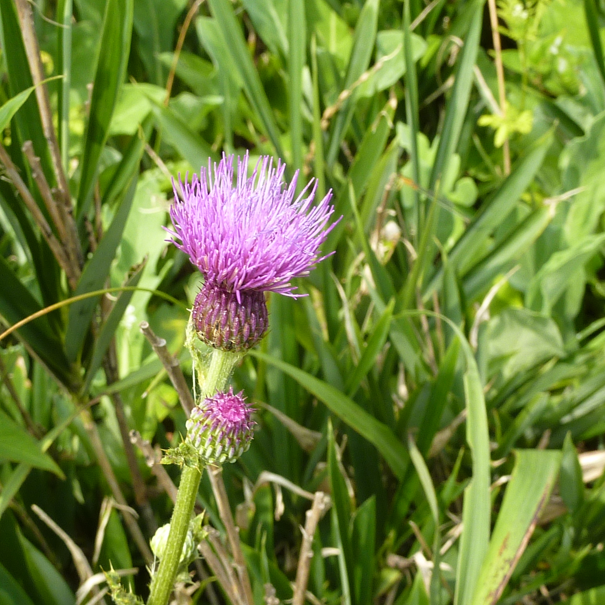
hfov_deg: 23.0
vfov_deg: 23.1
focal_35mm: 75
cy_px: 302
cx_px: 233
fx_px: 1483
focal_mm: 5.7
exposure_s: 1/250
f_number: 4
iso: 80
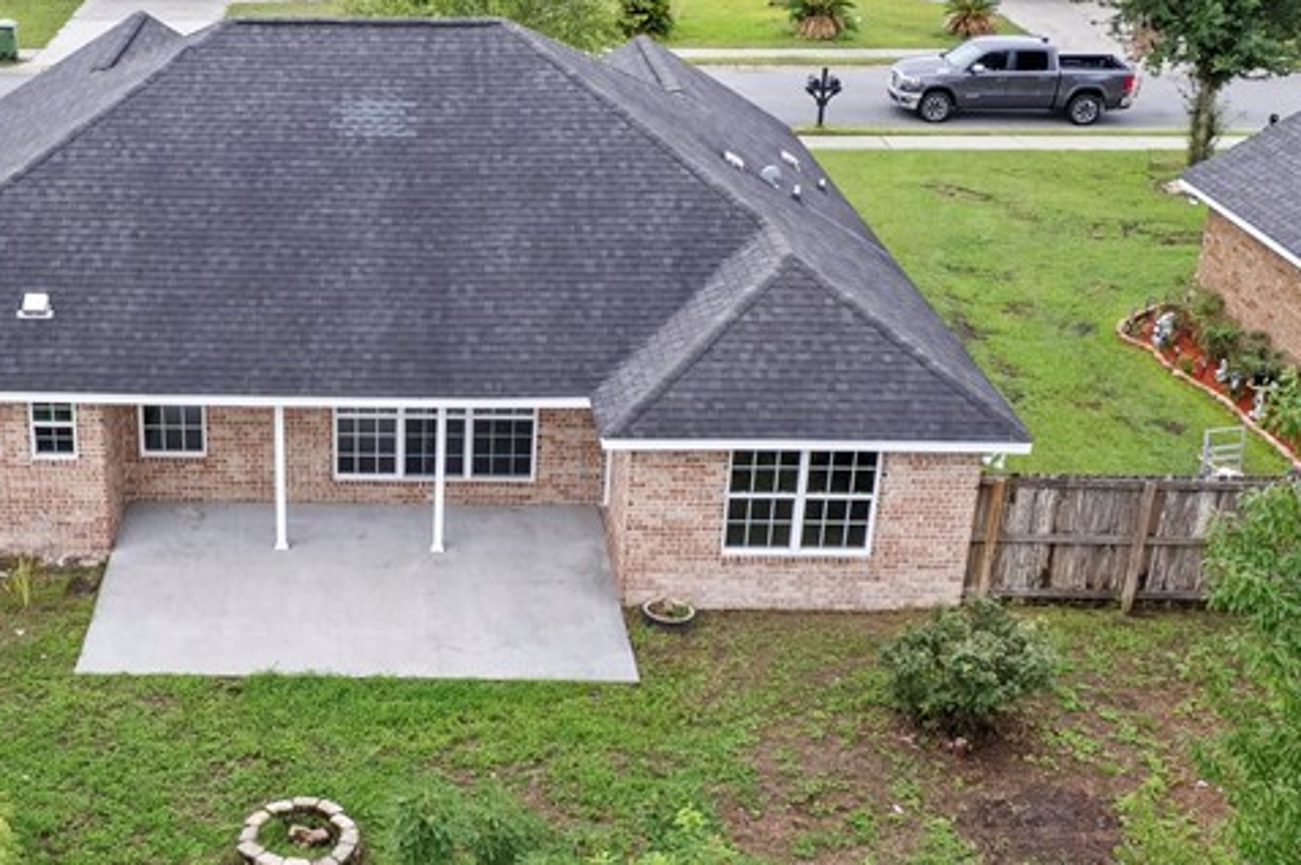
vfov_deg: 26.9
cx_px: 351
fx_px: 1806
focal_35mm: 50
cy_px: 513
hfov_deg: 38.8
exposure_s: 1/640
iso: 100
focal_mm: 8.38
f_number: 2.8
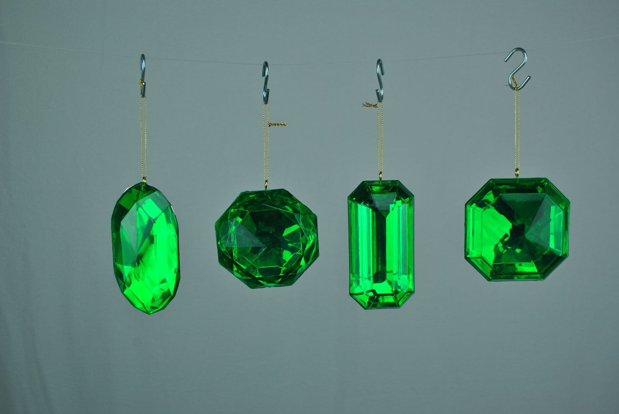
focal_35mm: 39
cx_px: 310
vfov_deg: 34.3
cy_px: 207
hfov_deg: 49.5
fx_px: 671
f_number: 6.3
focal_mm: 26
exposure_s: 1/160
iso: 100
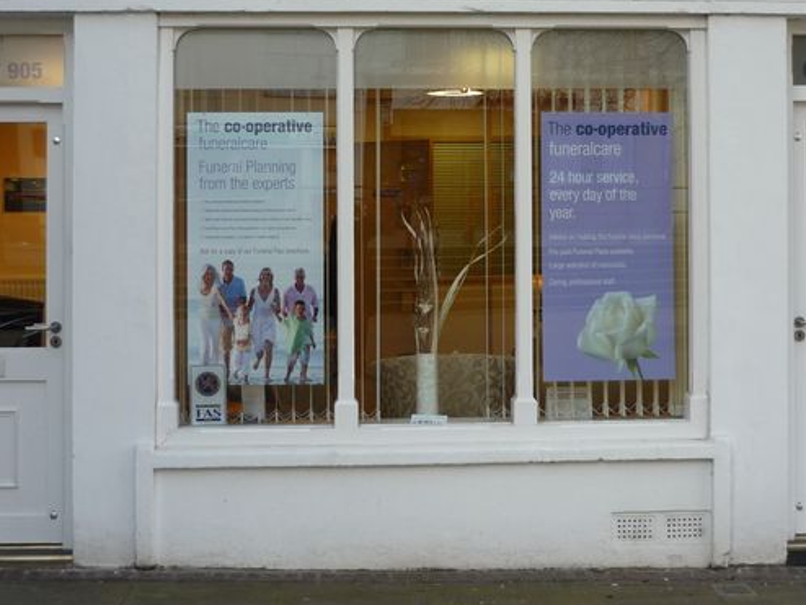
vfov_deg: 25.4
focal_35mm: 57
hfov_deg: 33.8
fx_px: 1328
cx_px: 432
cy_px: 163
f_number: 2.8
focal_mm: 5.5
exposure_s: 1/100
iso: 100
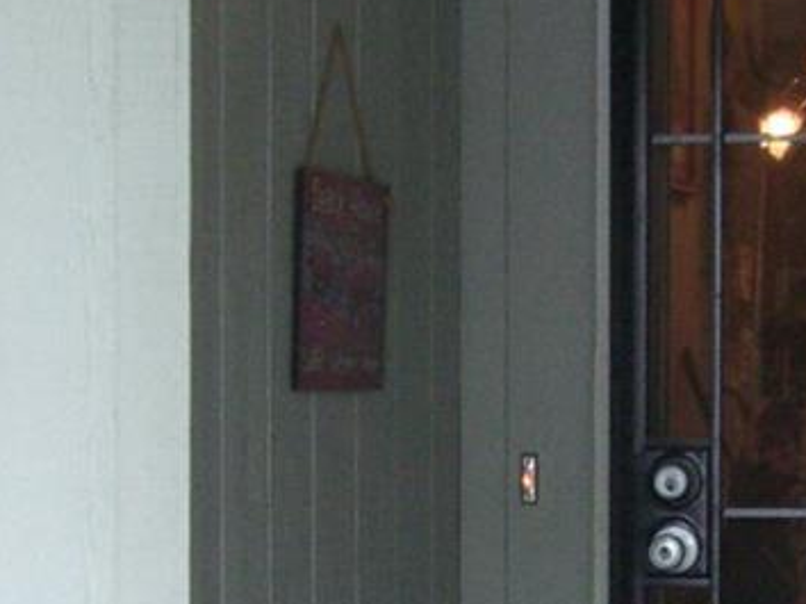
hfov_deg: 12.3
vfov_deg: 9.1
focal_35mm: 161
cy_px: 661
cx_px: 499
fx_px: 3746
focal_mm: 7.9
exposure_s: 1/60
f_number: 2.8
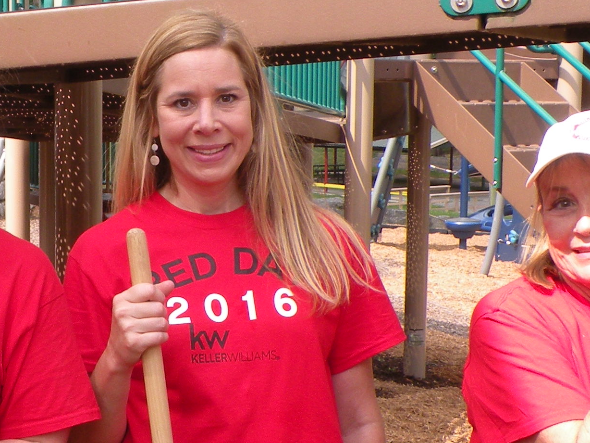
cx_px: 41
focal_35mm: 98
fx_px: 1670
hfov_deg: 19.6
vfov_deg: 15.0
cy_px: 326
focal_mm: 5.8
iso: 64
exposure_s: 1/135
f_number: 5.6
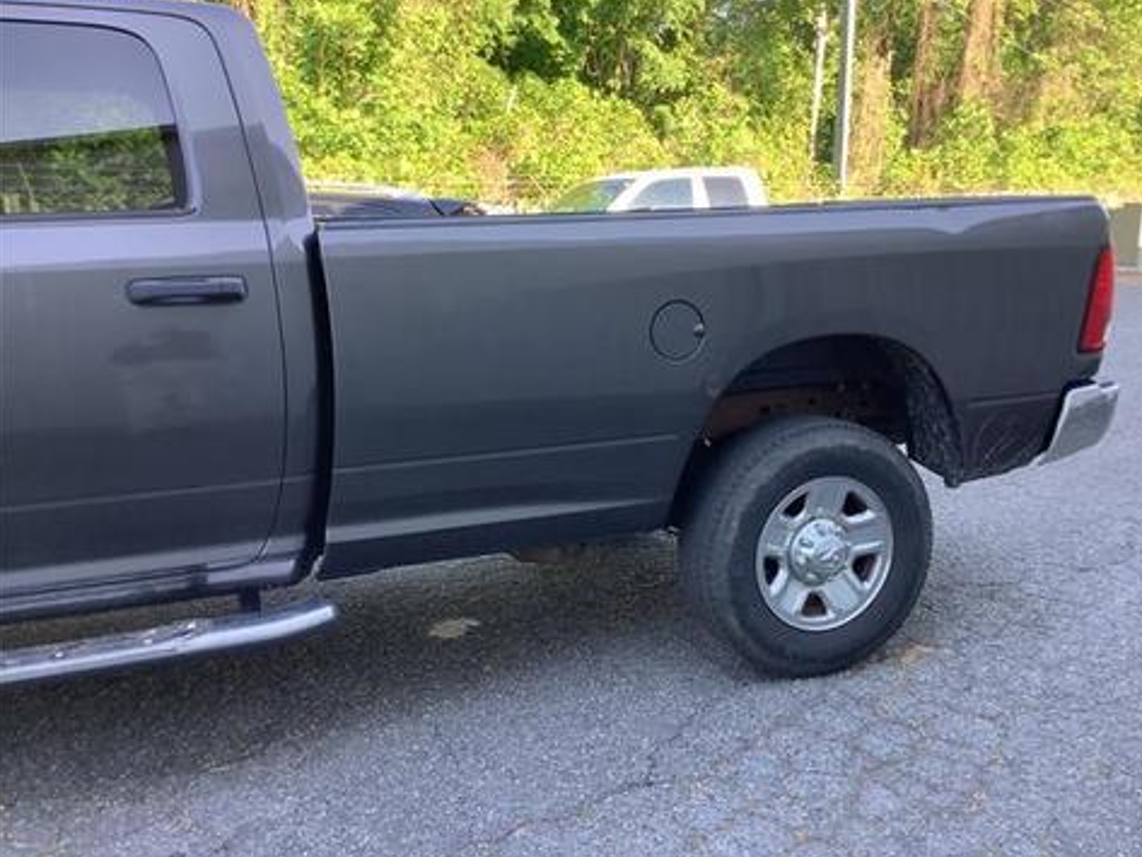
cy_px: 439
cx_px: 606
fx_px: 1089
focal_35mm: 33
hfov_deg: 55.3
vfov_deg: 43.0
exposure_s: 1/120
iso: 64
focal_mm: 3.3
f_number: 2.4
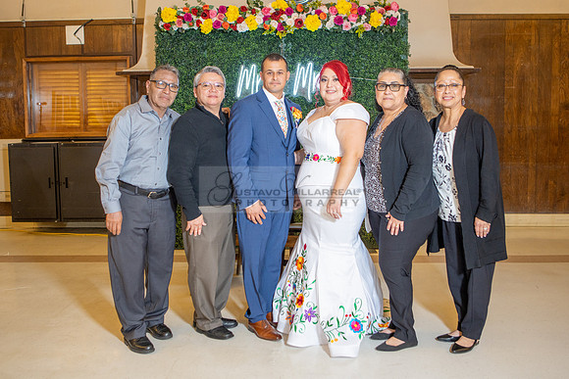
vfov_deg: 34.4
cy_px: 175
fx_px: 614
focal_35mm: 39
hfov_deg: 49.8
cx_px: 282
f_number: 2.8
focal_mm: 32
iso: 800
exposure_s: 1/125
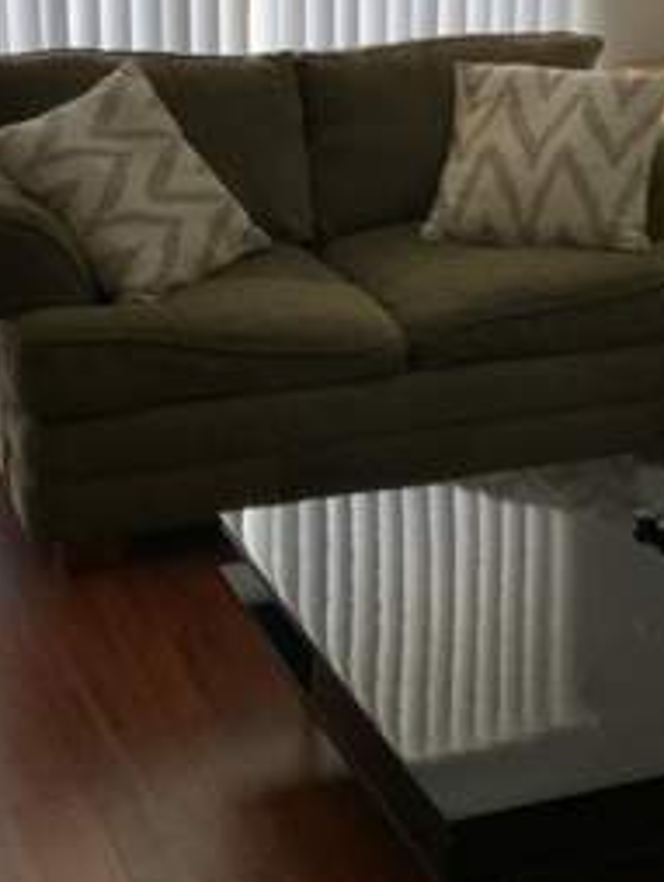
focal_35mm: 73
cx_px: 410
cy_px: 208
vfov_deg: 26.3
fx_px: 1864
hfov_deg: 20.2
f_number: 1.8
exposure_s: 1/60
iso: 64
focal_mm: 3
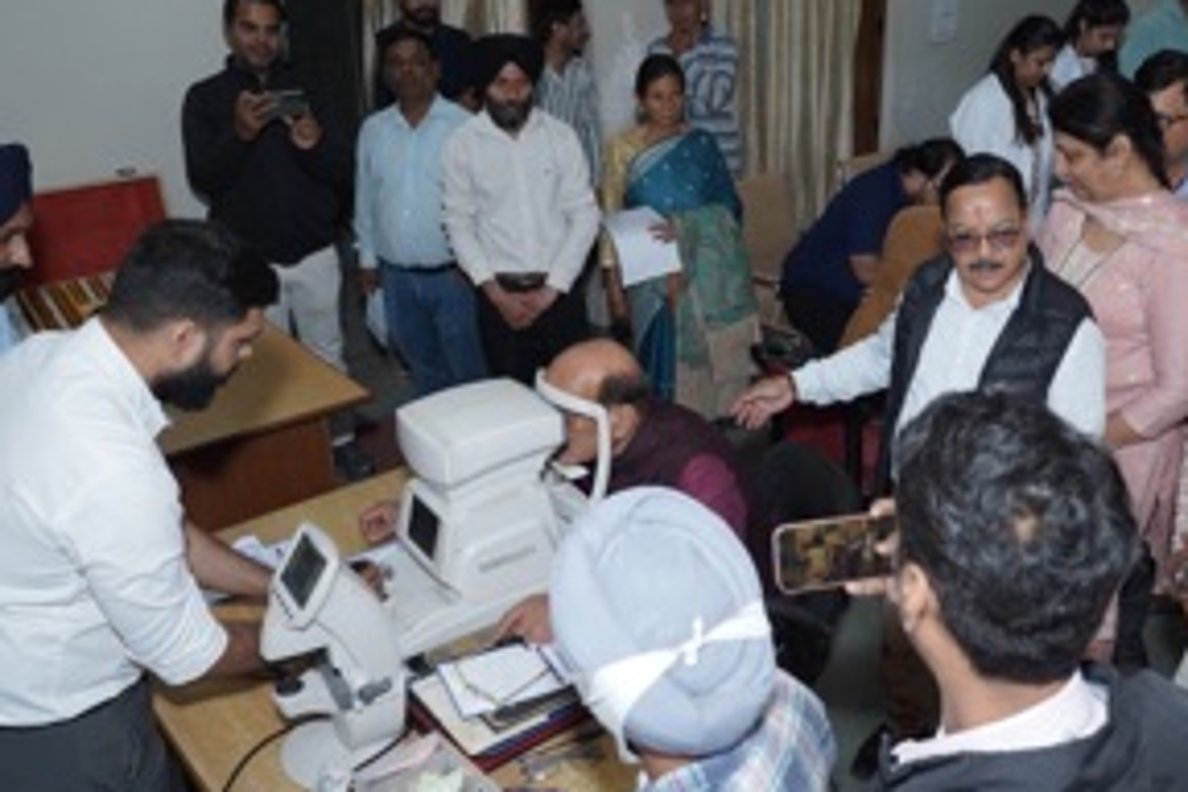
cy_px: 359
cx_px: 701
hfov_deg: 54.1
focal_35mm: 35
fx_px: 1155
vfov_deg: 37.8
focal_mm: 24
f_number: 5.6
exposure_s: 1/160
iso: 1250
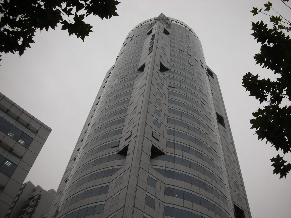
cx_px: 146
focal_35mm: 35
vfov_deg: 40.7
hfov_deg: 52.6
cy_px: 109
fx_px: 294
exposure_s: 1/114
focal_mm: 5.8
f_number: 3
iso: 50
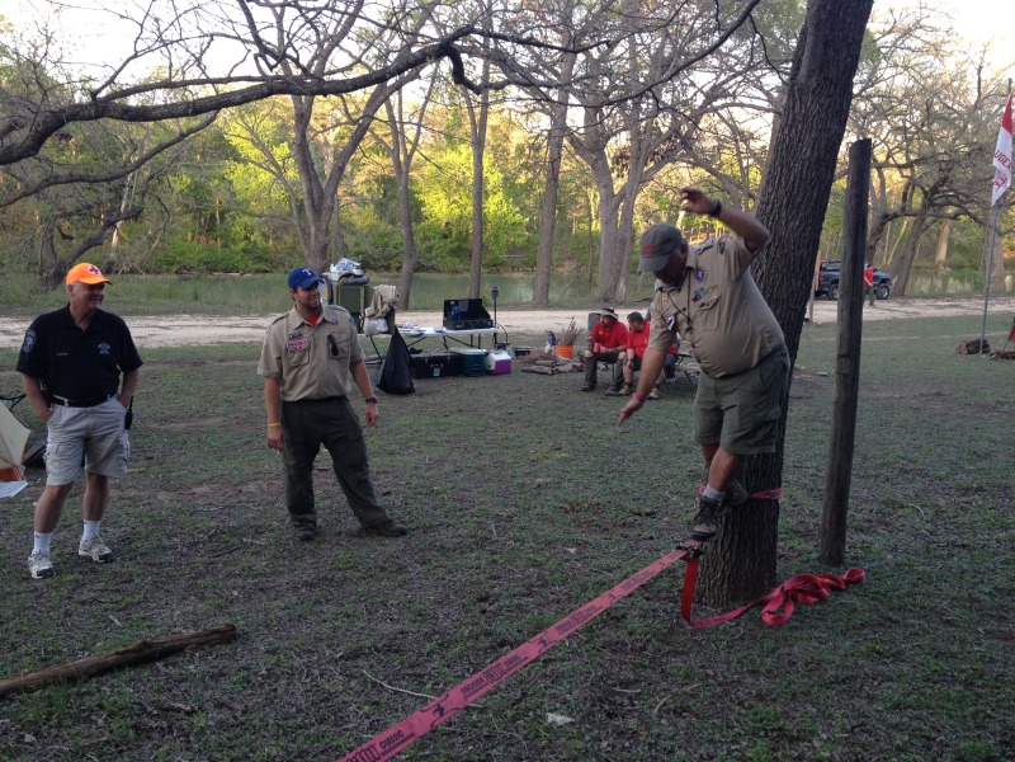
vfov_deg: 40.7
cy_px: 381
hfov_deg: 52.6
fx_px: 1026
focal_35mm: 35
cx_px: 508
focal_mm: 4.28
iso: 80
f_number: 2.4
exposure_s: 1/120
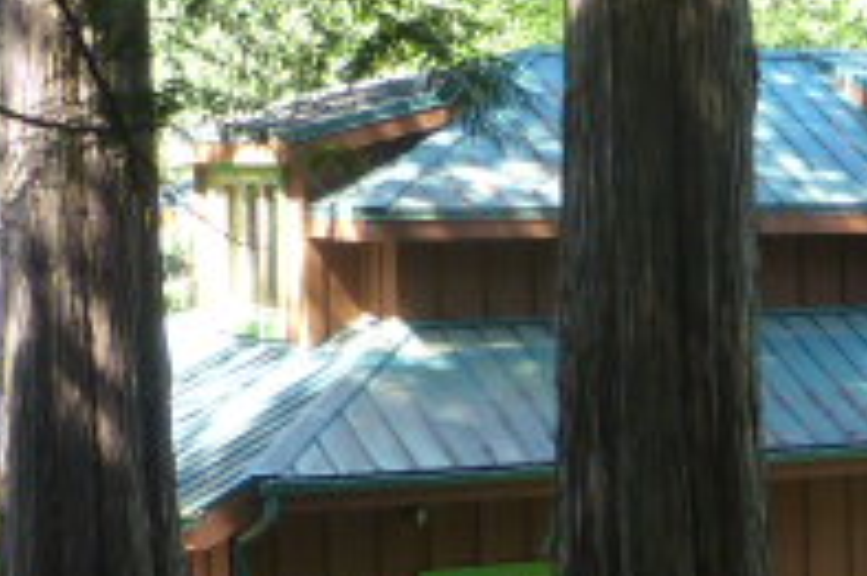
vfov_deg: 10.4
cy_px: 431
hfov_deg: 15.0
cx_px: 1025
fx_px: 3176
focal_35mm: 132
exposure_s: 1/60
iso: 250
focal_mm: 6.9
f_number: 3.9
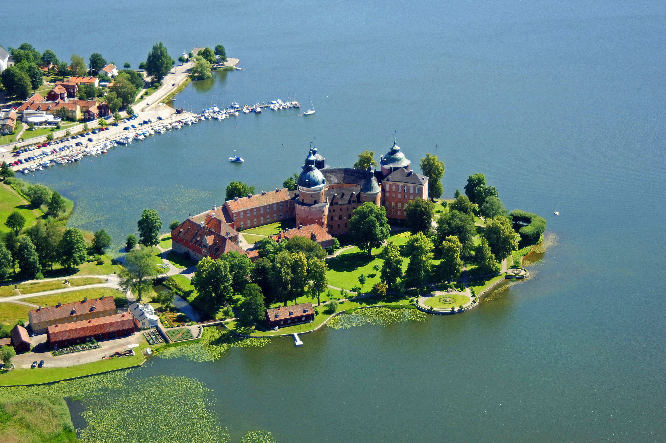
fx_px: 1386
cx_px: 333
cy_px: 222
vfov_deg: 18.1
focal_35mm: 75
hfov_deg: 27.0
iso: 400
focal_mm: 50
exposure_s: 1/1000
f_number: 4.8
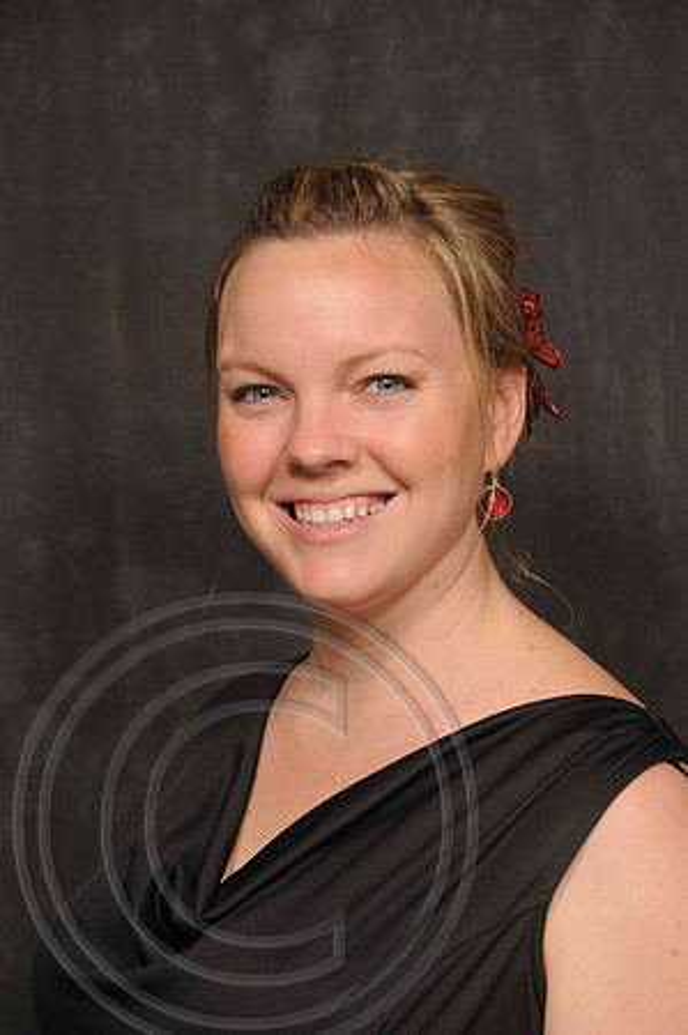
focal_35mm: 120
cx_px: 344
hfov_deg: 11.4
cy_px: 518
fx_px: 3448
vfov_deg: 17.1
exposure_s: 1/60
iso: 200
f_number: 6.3
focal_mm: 80
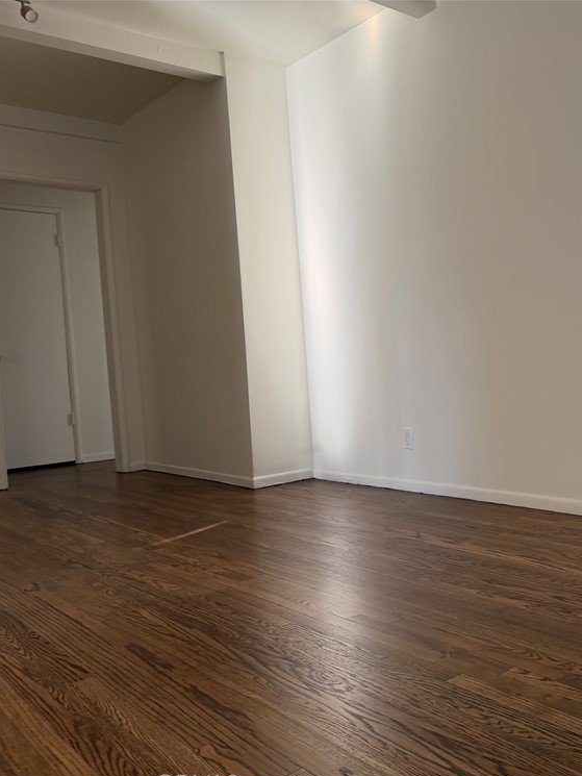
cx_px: 432
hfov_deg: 41.8
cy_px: 399
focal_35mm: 33
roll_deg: +2.6
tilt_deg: -4.8
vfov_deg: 55.3
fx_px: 740
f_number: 1.78
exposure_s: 1/121
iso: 200
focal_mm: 6.76
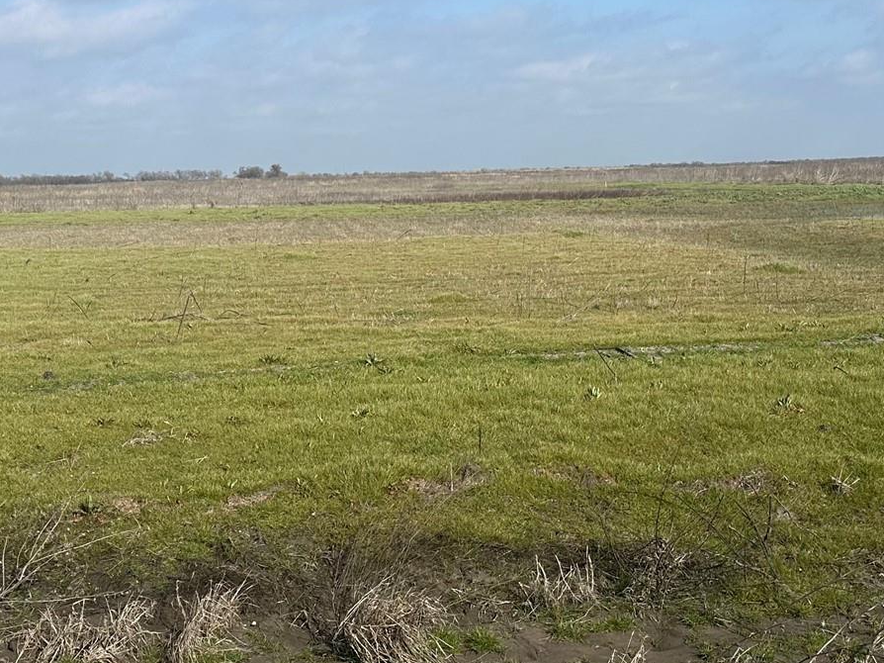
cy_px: 385
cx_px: 473
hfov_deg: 34.9
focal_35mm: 55
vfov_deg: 26.5
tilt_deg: -8.5
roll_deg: +4.2
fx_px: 1404
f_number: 1.78
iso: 80
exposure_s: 1/5263
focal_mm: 6.86
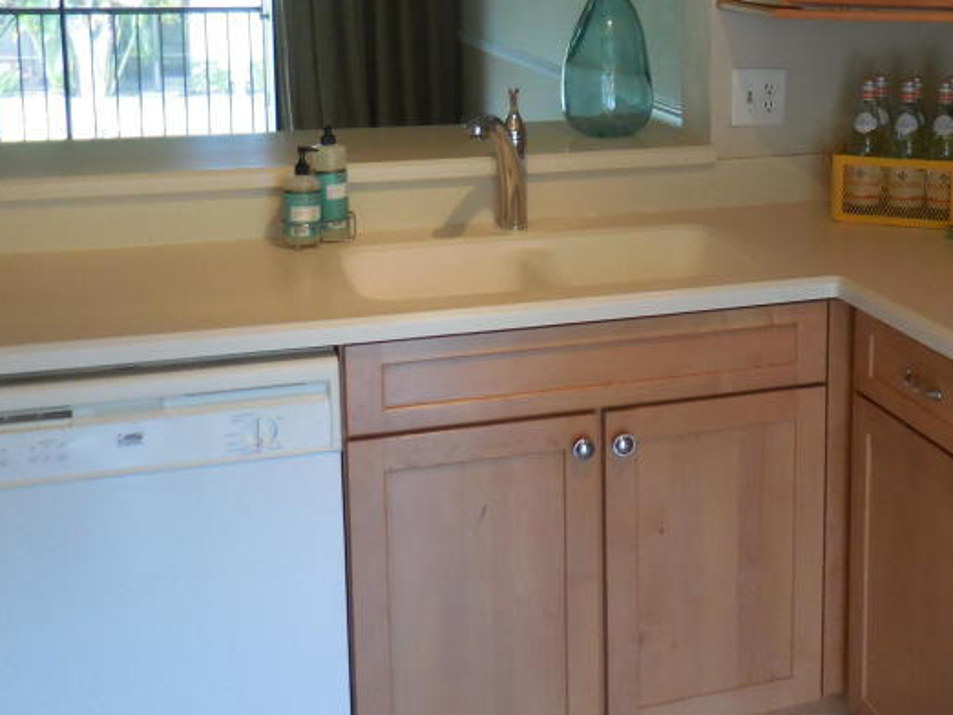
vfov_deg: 29.0
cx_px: 717
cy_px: 142
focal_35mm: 49
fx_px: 1350
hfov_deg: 37.9
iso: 250
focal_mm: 4.5
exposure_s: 1/30
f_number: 3.3
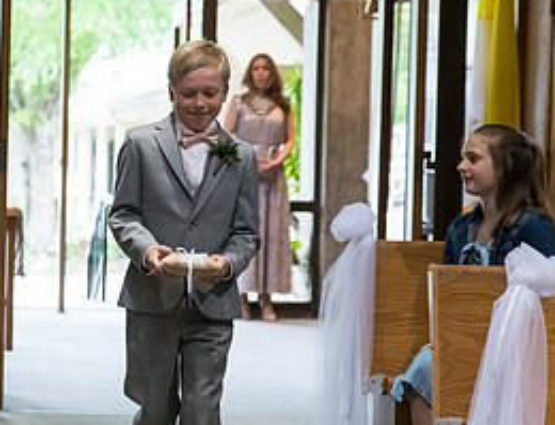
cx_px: 1
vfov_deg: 9.3
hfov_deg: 12.0
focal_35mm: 162
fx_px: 2617
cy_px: 245
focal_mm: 62
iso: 2500
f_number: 4
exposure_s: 1/320
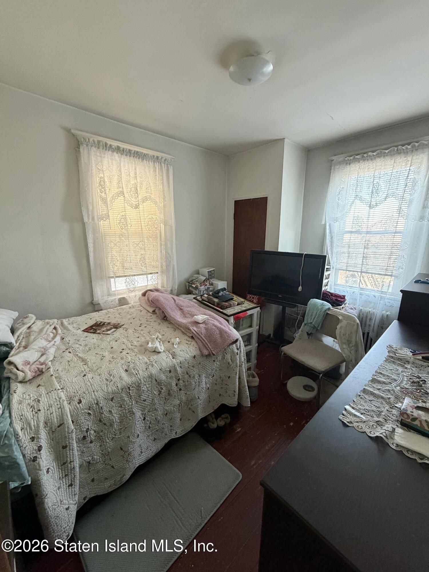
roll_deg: -0.7
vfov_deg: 102.1
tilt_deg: -13.5
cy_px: 286
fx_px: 231
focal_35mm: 14
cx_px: 214
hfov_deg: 85.7
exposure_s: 1/60
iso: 500
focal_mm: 2.22
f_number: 2.2
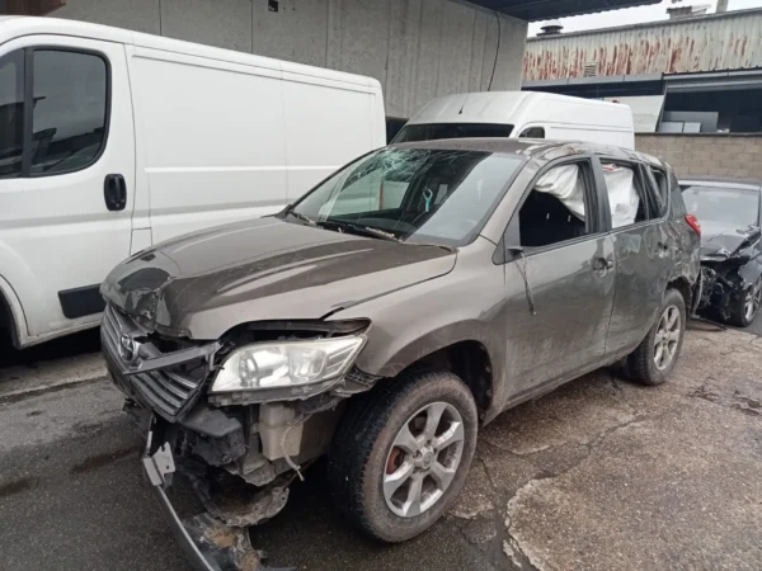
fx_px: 616
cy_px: 286
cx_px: 381
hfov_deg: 63.4
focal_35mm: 28
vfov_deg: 49.7
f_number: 2.2
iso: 100
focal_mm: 3.46
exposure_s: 1/179
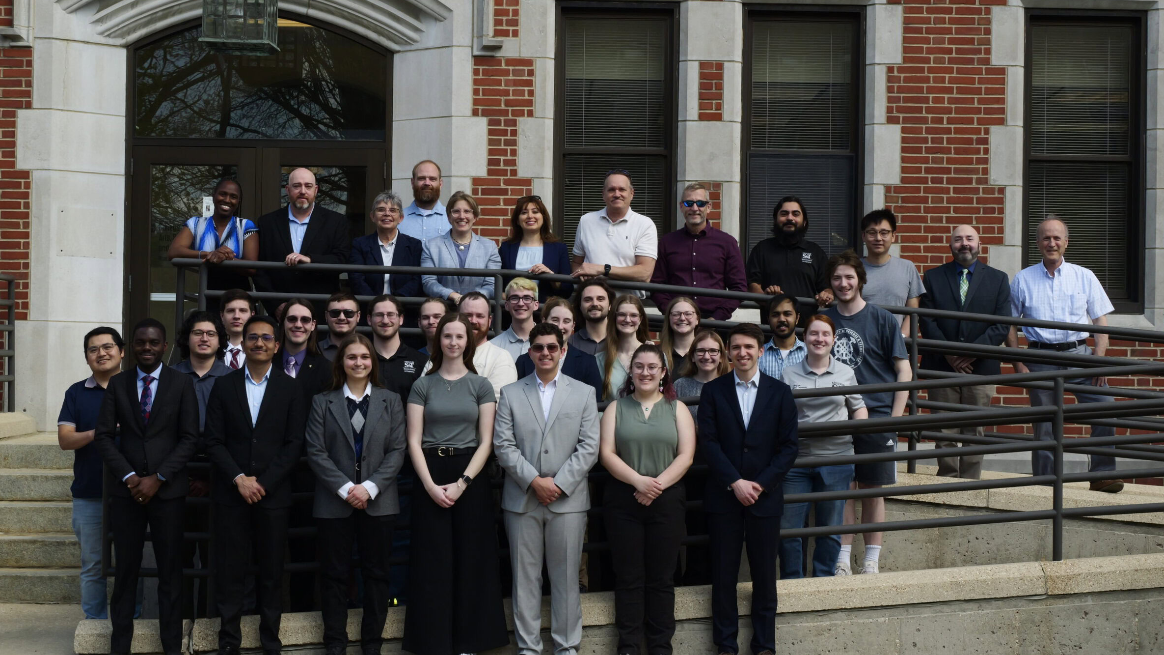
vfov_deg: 18.8
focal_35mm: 64
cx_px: 586
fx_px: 1975
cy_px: 353
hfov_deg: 32.8
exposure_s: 1/100
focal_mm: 29
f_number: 11
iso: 400
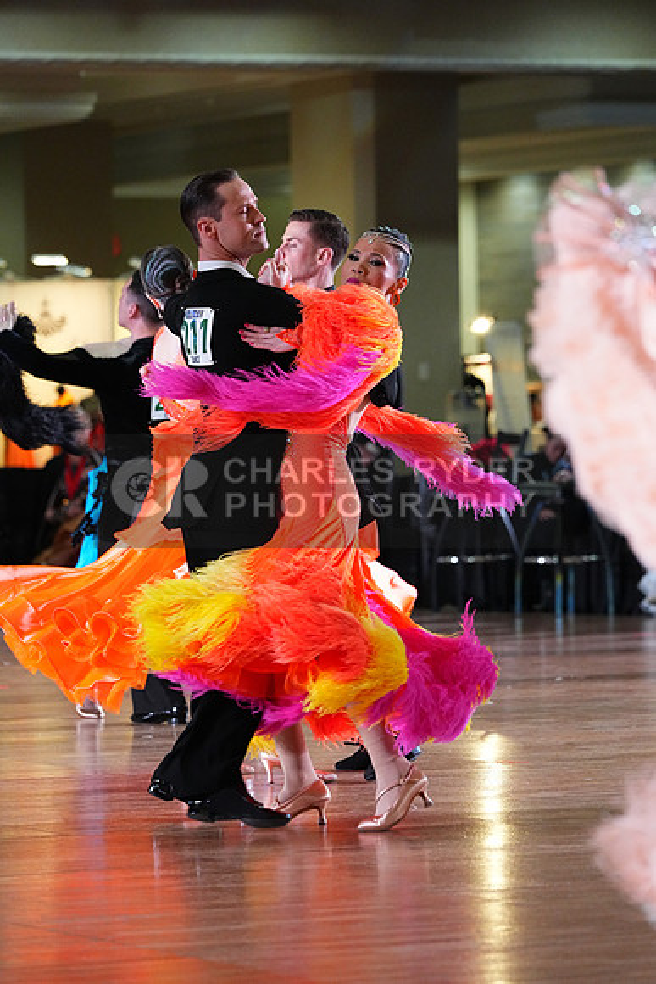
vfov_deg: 10.3
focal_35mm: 200
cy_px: 492
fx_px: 5463
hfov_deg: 6.9
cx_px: 328
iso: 6400
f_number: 5
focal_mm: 200
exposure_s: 1/400
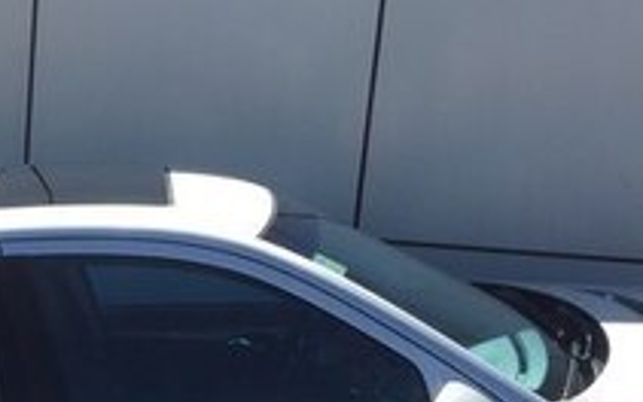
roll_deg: -6.7
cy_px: 553
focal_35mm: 96
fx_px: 1683
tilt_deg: -16.5
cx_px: 162
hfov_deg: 21.5
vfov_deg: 13.1
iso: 32
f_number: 2.2
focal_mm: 4.15
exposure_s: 1/1276
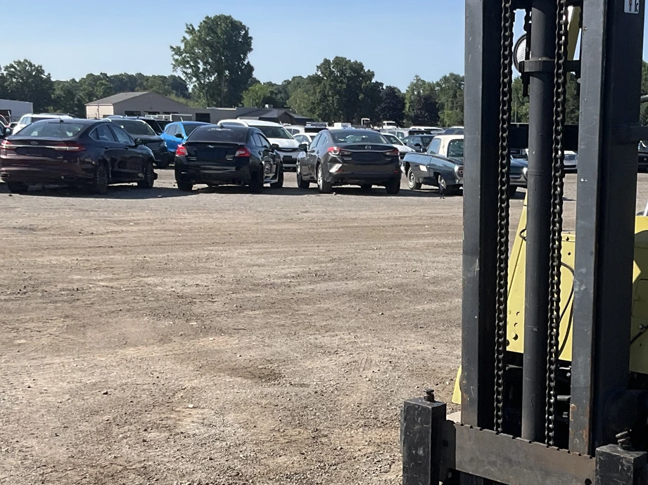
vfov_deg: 23.1
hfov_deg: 30.4
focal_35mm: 63
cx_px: 450
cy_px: 347
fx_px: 1179
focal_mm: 3
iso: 25
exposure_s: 1/1311
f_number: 1.8
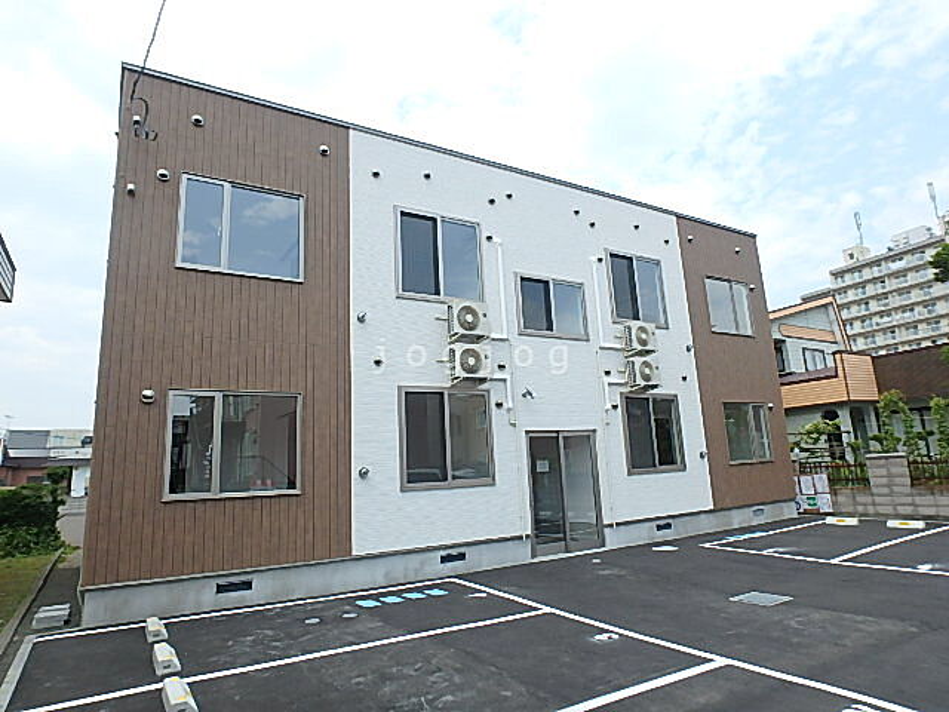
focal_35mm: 21
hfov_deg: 79.0
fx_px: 576
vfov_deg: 63.4
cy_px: 356
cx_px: 474
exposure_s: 1/800
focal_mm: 3.7
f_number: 3.5
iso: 125
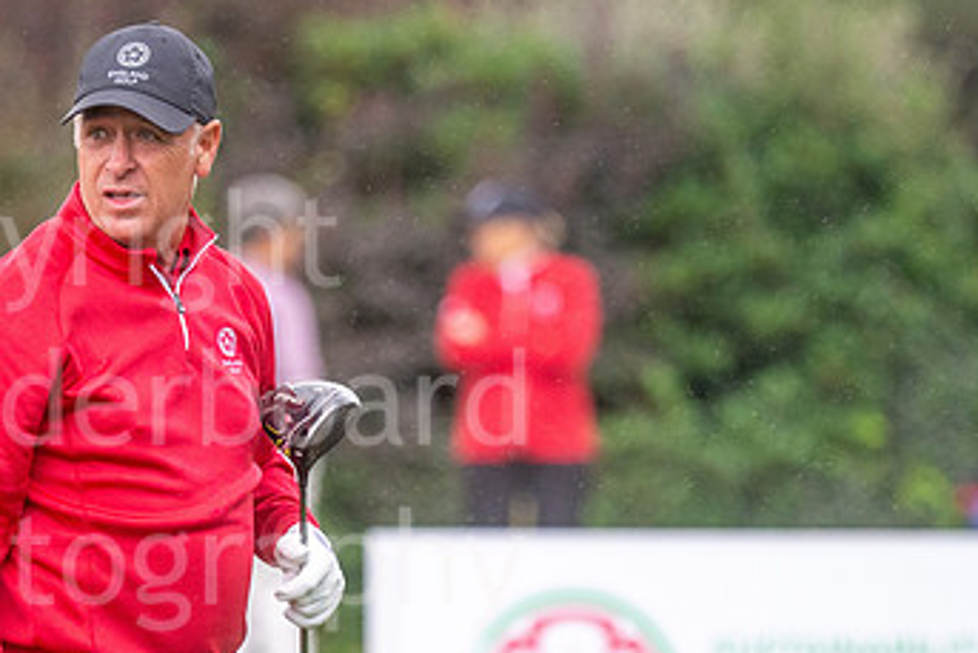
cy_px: 425
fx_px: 20654
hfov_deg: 2.7
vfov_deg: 1.8
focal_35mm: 760
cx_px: 165
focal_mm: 300
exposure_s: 1/1250
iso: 640
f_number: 4.5
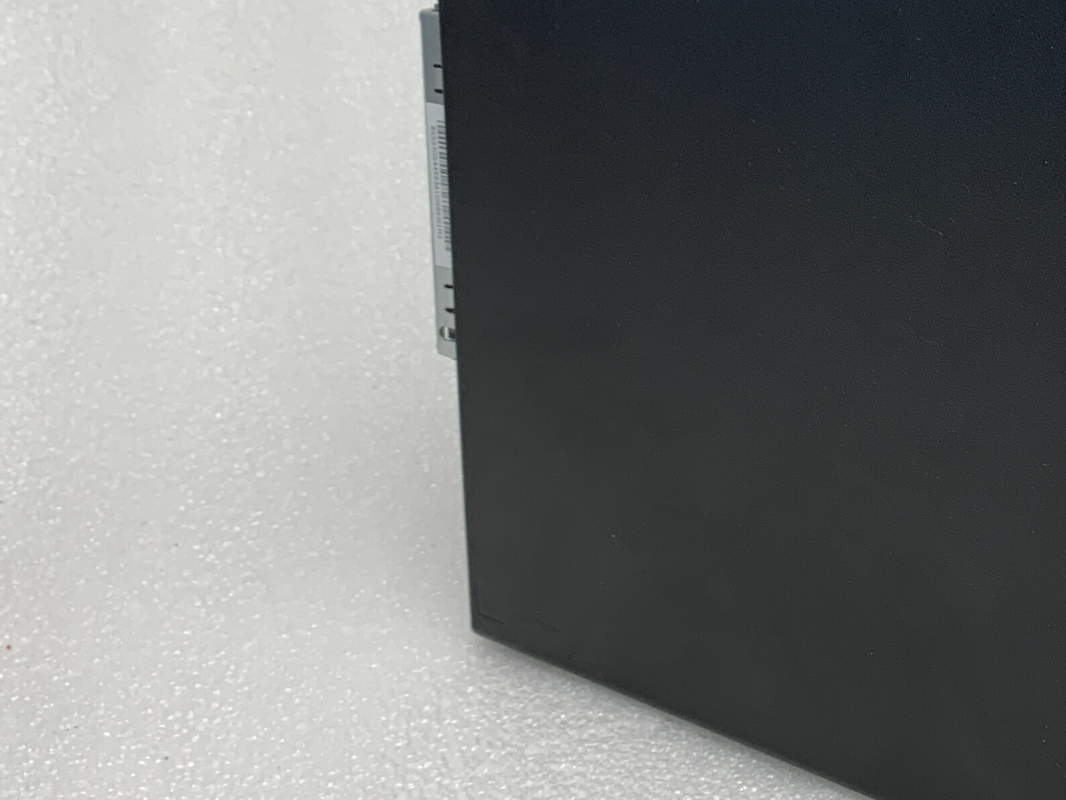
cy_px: 128
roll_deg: -1.3
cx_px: 1042
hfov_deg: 27.8
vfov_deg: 21.9
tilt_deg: -12.1
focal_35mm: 66
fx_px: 2032
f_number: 1.8
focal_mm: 4.25
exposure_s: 1/121
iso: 64
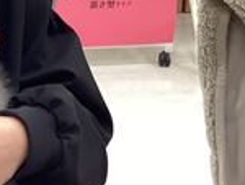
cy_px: -26
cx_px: -90
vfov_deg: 11.8
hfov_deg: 15.0
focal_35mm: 124
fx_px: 879
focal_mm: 3.3
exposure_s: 1/50
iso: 125
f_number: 2.4
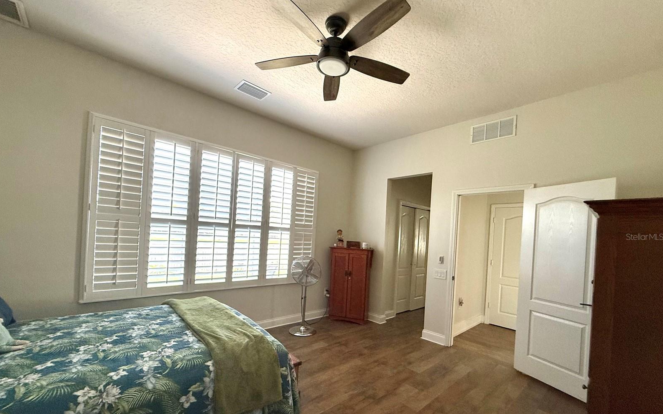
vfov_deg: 74.4
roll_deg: -3.2
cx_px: 330
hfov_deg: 101.5
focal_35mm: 15
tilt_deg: +1.0
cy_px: 237
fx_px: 271
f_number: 2.2
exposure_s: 1/99
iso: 250
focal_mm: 2.22
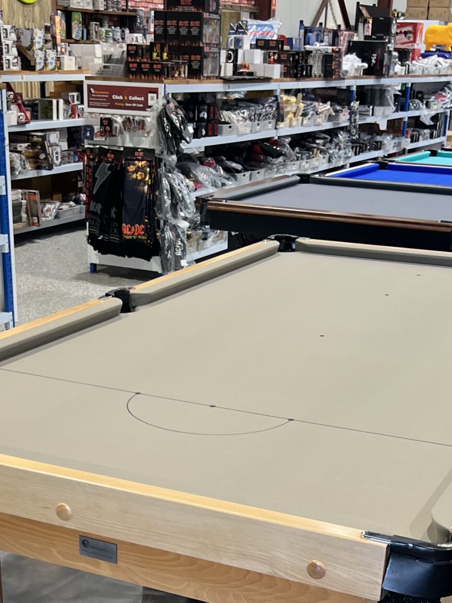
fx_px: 1010
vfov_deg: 31.8
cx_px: 213
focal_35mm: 58
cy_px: 531
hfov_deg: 25.2
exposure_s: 1/100
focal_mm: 5.7
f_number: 1.5
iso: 125
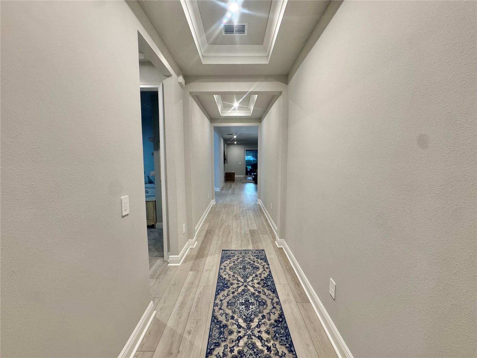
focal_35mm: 14
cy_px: 179
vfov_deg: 85.7
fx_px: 193
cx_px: 238
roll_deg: +0.4
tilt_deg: -6.4
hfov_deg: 102.1
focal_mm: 2.22
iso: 200
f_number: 2.2
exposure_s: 1/120
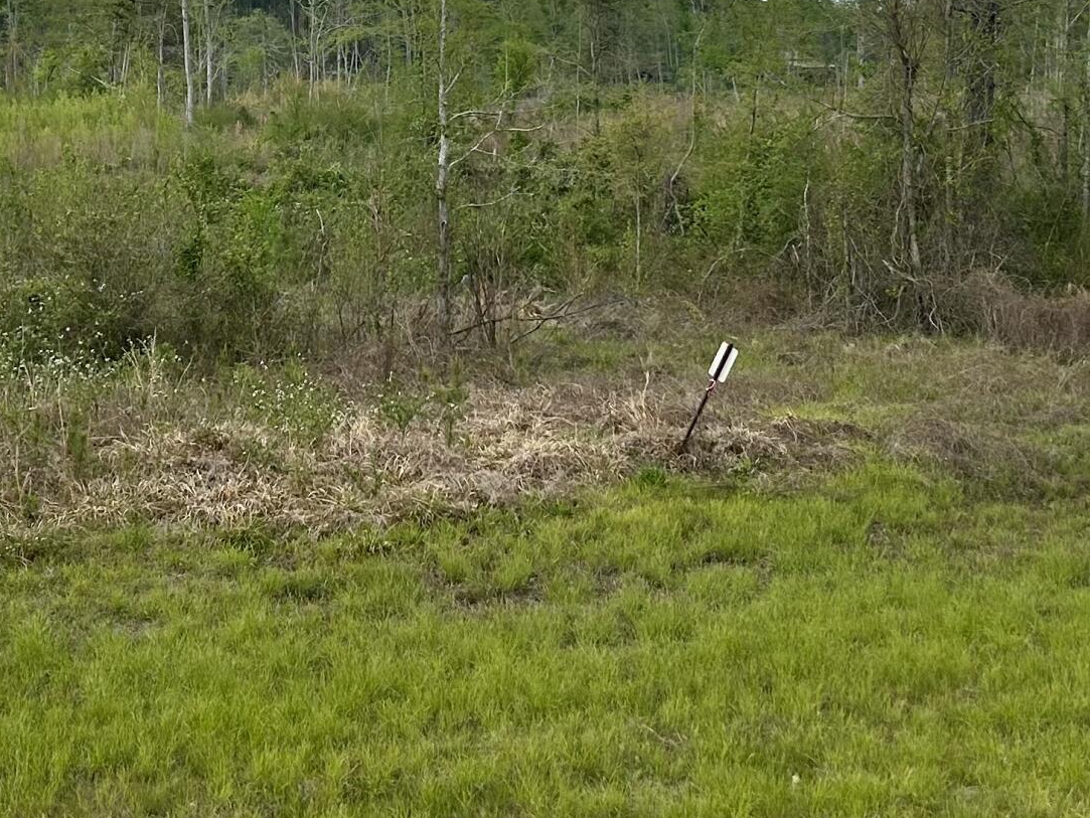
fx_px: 2268
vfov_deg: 20.0
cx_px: 345
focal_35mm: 72
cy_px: 71
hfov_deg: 26.8
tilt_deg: +1.4
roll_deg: +1.7
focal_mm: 5.7
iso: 50
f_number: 1.5
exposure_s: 1/3356
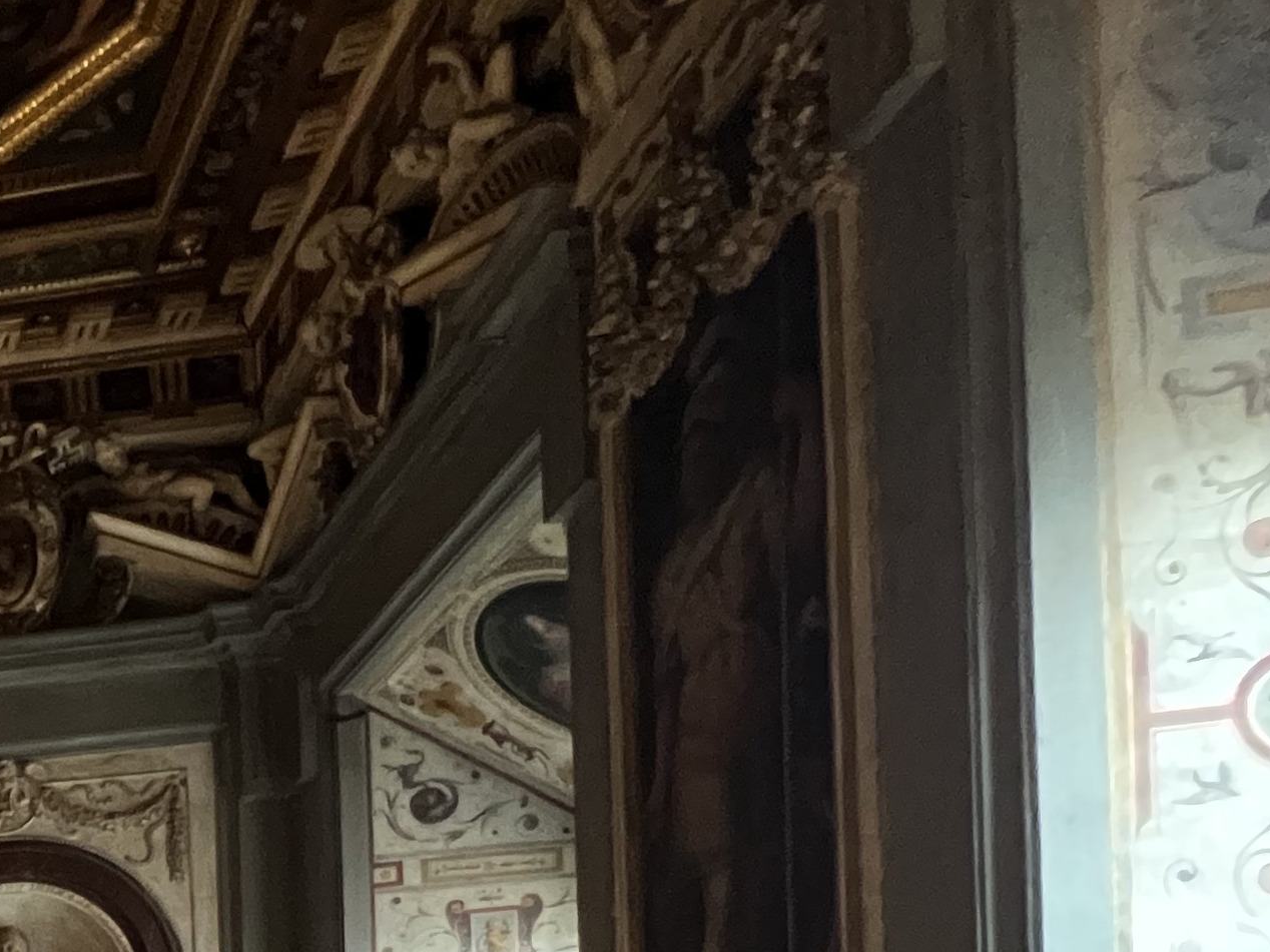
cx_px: -584
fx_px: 1504
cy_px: 1420
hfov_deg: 29.7
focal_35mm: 41
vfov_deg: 26.1
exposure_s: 1/50
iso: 800
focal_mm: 1.57
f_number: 1.8
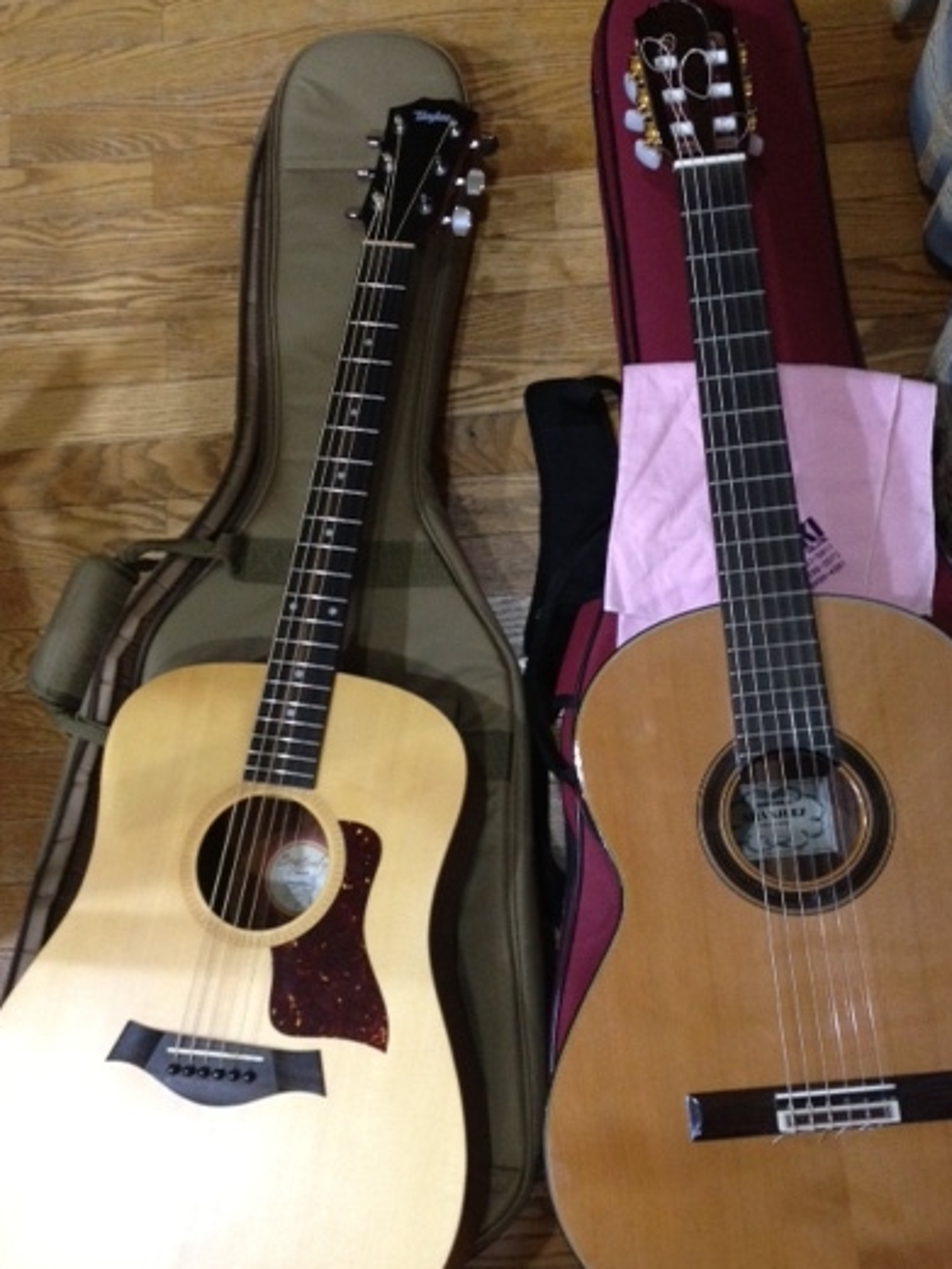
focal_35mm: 43
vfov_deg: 43.8
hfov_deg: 33.6
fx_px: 1576
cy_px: 701
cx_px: 528
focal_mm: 4.28
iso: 320
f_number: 2.4
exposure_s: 1/20
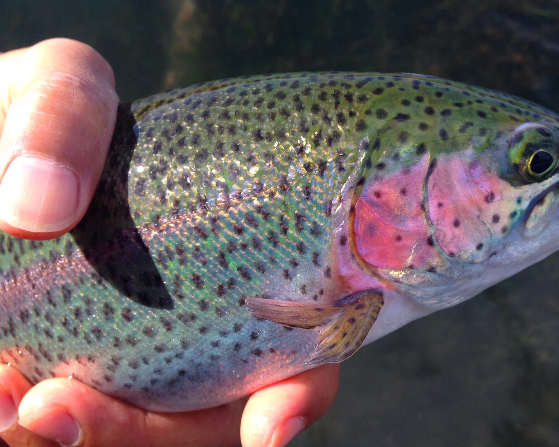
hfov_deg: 42.9
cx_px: 299
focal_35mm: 43
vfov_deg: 34.9
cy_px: 200
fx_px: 711
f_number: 2.4
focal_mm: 4.12
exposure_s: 1/695
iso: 50
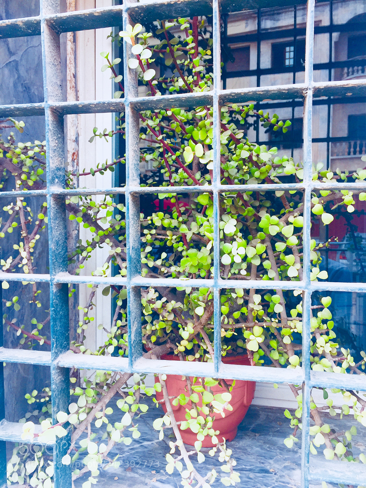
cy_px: 244
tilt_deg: -1.5
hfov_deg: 48.2
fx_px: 409
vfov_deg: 61.7
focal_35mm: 29
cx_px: 183
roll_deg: -0.3
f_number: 2.2
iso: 32
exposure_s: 1/100
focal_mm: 4.15
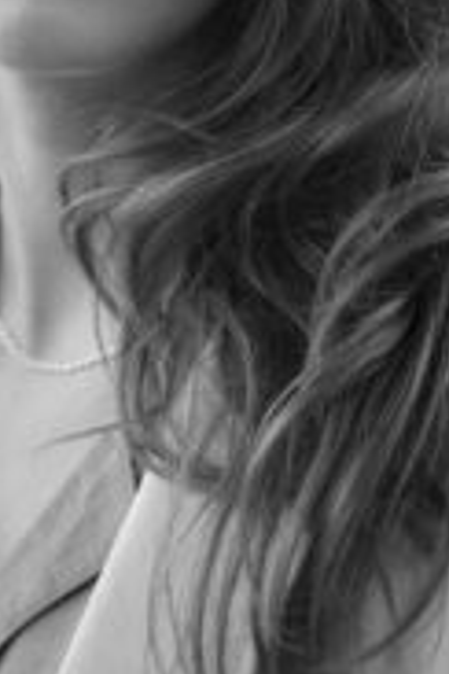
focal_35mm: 164
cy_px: -52
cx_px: 134
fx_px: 3068
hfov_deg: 8.4
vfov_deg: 12.3
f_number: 2.8
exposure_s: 1/400
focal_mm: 75
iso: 320
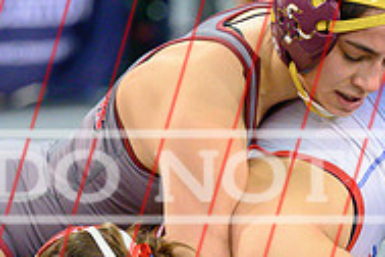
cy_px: 241
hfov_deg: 4.9
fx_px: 4491
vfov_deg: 3.3
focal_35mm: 420
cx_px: 293
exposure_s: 1/640
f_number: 2.8
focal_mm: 120
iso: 5600
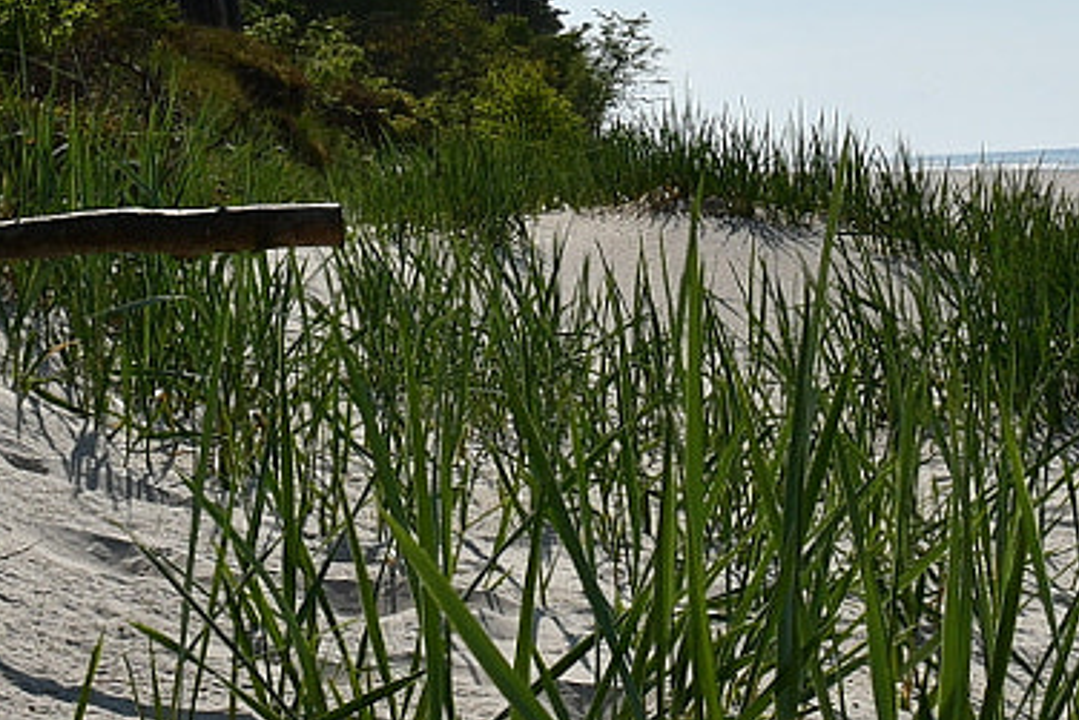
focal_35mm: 102
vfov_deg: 13.2
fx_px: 3058
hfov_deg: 19.8
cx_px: 852
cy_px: -75
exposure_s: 1/400
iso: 100
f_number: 11
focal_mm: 16
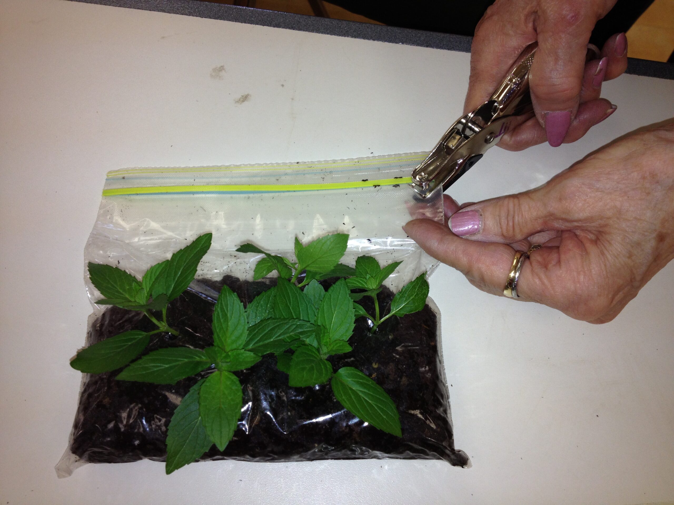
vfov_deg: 40.7
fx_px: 681
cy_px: 252
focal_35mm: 35
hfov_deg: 52.6
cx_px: 337
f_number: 2.4
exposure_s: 1/68
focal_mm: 4.28
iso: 50
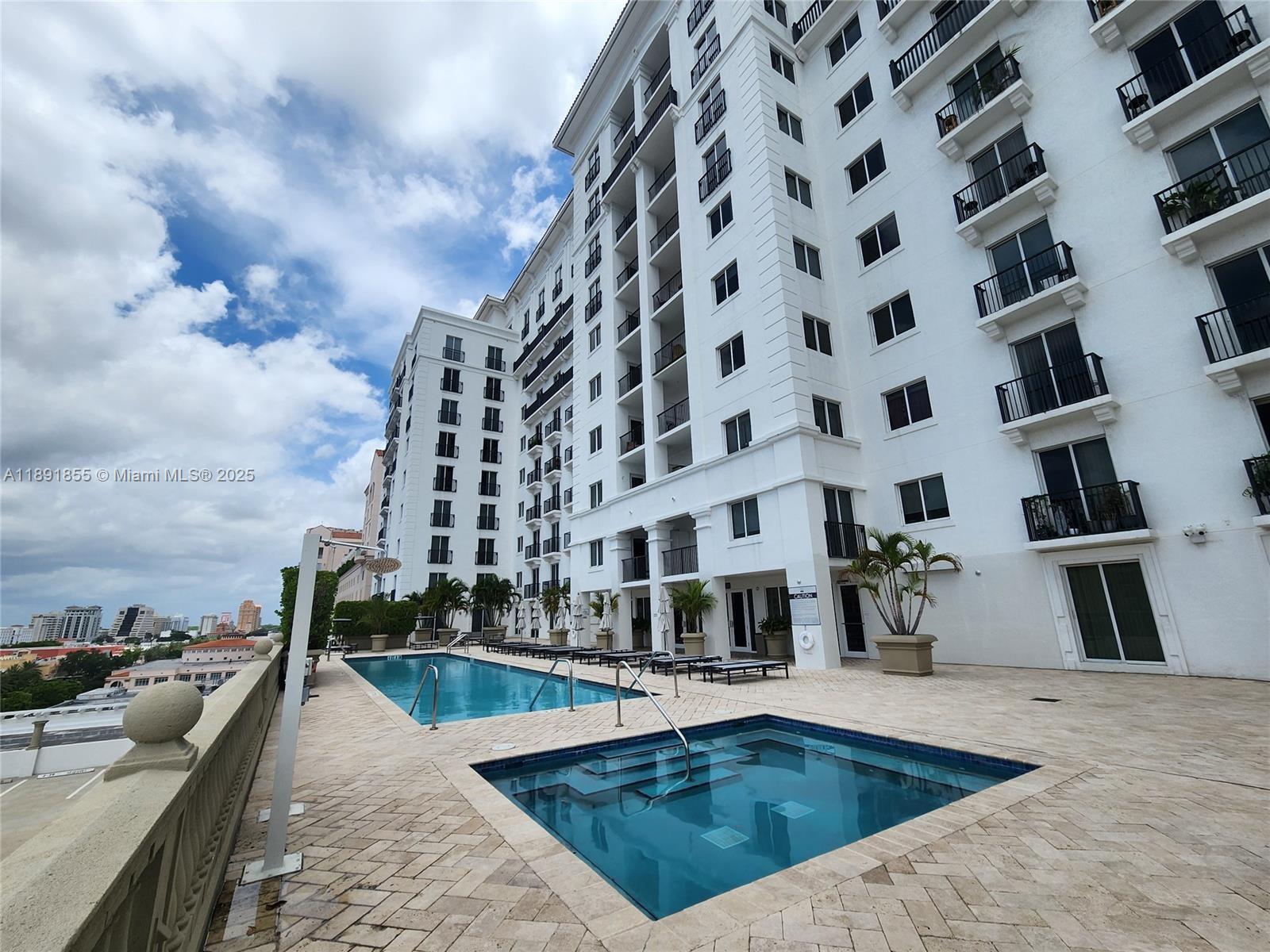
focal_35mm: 13
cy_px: 476
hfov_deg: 106.2
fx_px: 477
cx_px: 635
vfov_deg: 89.9
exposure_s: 1/3390
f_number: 2.2
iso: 50
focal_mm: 2.2
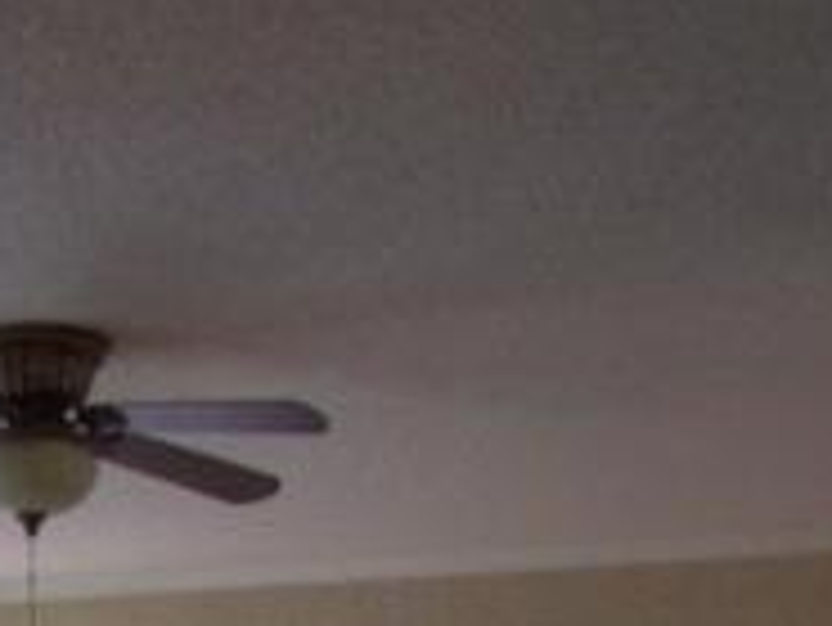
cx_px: -112
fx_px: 2862
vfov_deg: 12.0
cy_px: 905
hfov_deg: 16.0
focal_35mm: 119
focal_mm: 6.3
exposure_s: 1/15
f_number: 2.8
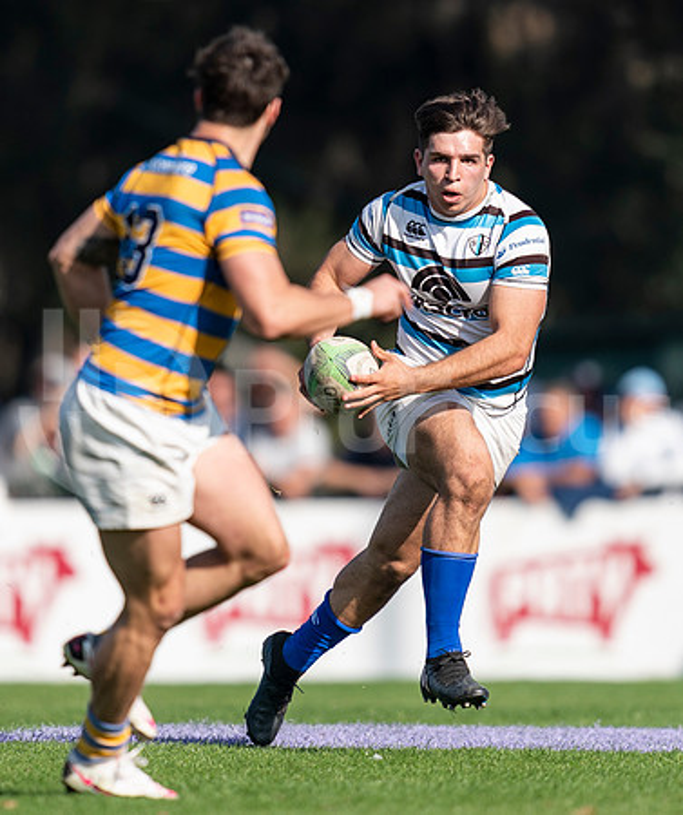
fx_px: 22899
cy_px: 319
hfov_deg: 1.7
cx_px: 321
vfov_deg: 2.0
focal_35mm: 932
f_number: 2.8
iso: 100
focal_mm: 400
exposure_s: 1/1250
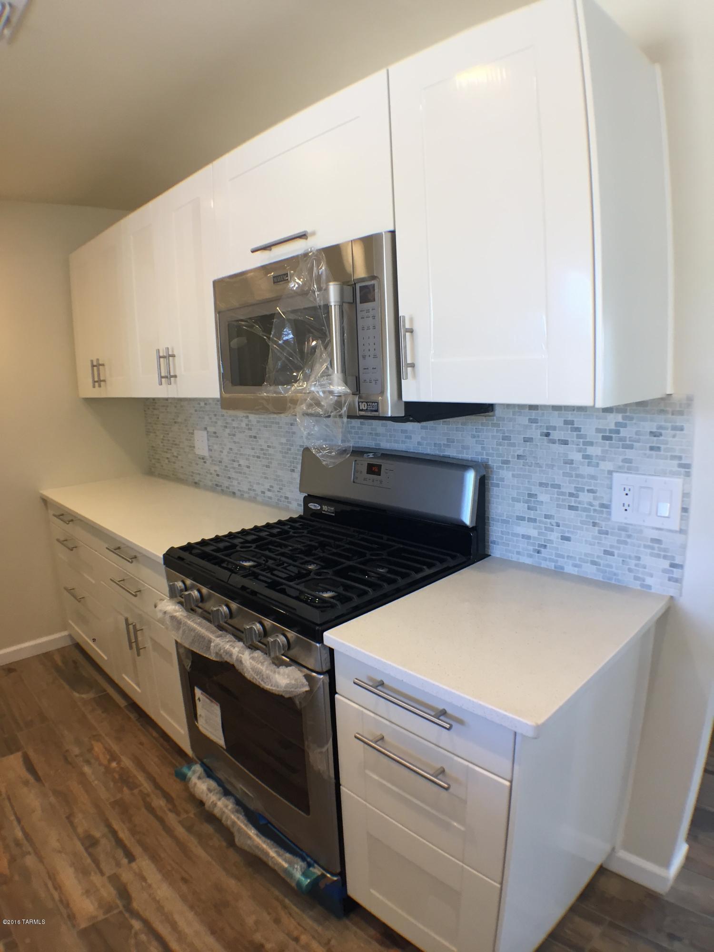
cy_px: 476
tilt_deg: -9.5
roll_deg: +2.6
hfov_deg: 48.2
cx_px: 357
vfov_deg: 61.7
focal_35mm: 29
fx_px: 798
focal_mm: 4.15
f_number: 2.2
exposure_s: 1/30
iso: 32
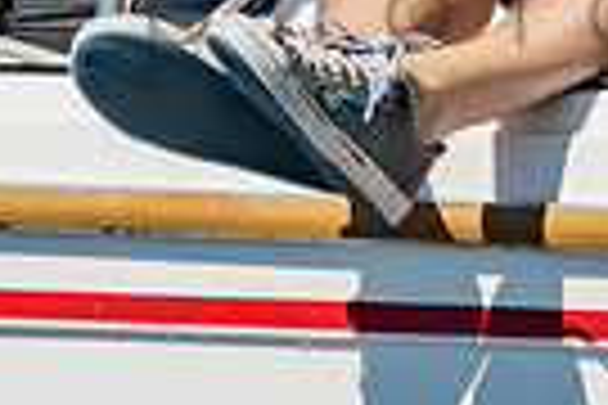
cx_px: 677
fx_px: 23930
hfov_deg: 1.5
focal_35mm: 1417
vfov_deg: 1.0
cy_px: -917
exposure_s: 1/640
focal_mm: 155
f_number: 6.3
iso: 160
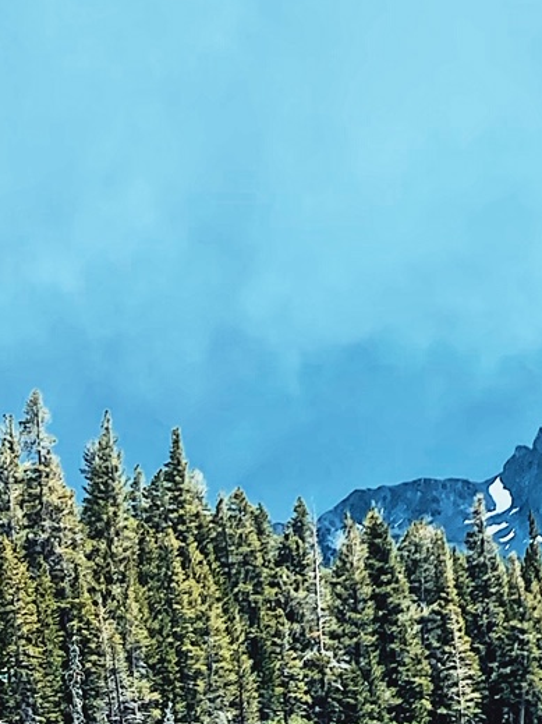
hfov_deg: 14.5
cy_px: 417
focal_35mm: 101
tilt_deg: +9.2
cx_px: 67
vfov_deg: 19.4
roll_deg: +2.1
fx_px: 2109
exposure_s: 1/2688
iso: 32
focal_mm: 4.25
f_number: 1.8
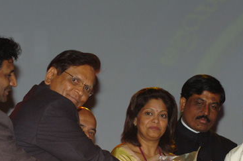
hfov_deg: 8.0
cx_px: 144
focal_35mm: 258
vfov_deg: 5.3
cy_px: 115
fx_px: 1736
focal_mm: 105
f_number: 5.6
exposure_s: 1/200
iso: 400
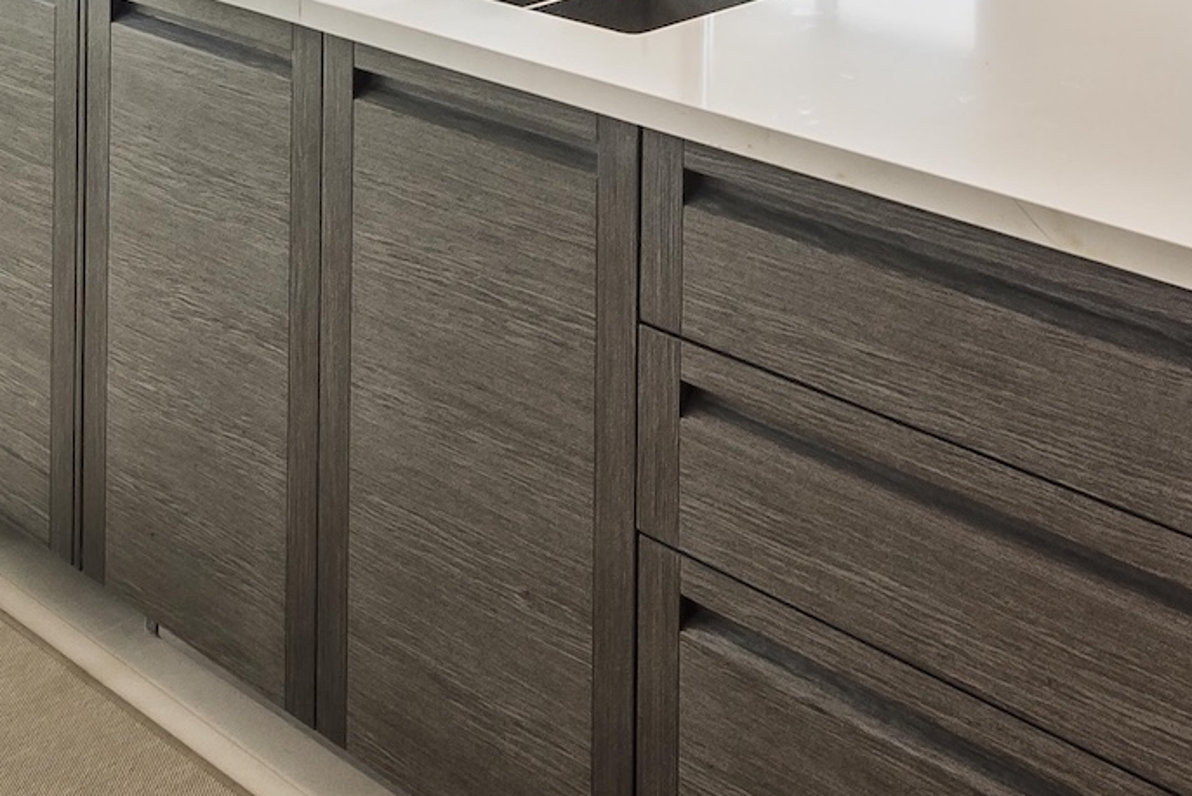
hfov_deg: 34.9
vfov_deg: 19.9
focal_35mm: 56
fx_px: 1855
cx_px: 893
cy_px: -494
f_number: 8
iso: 320
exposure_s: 1/60
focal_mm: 16
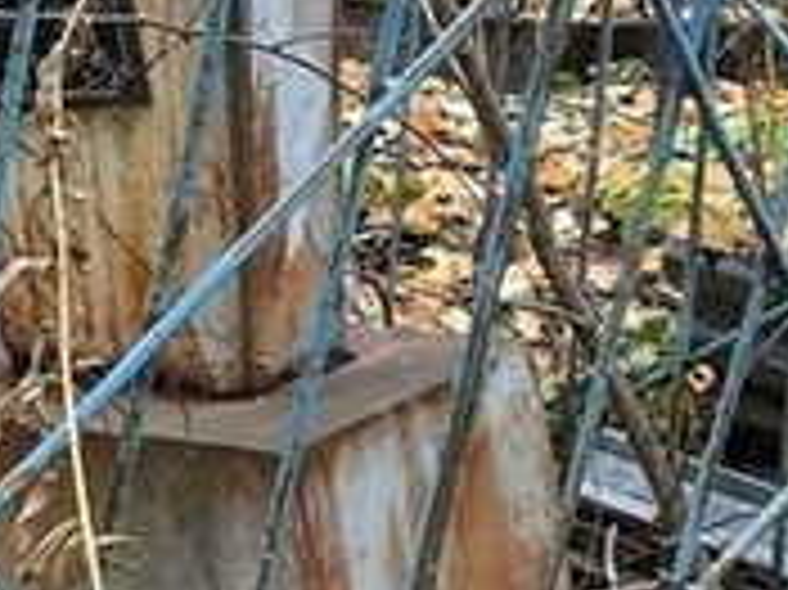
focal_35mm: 152
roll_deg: -5.1
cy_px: 342
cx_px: -392
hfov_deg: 12.4
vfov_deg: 9.7
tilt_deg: -6.8
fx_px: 3458
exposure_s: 1/121
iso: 80
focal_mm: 4.2
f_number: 1.6
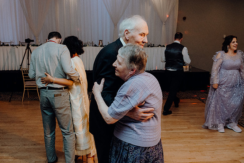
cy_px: 82
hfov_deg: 53.1
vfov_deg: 36.9
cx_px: 122
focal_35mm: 36
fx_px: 244
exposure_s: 1/200
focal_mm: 24
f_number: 3.5
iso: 2500
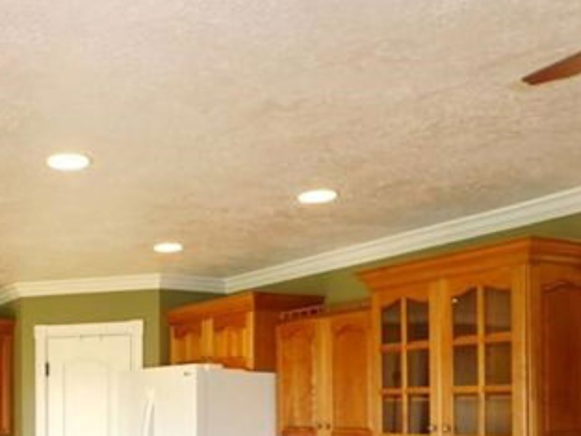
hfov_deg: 36.3
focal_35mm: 49
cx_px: 50
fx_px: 823
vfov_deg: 28.2
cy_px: 416
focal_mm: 4.3
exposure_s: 1/60
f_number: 3.3
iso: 250
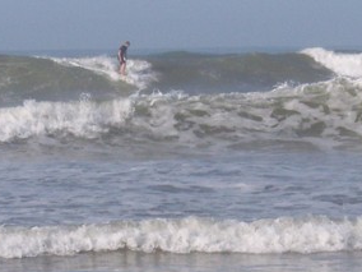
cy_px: 140
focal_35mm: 220
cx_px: 152
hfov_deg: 9.0
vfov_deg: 6.8
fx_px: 2301
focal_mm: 24
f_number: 8
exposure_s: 1/350
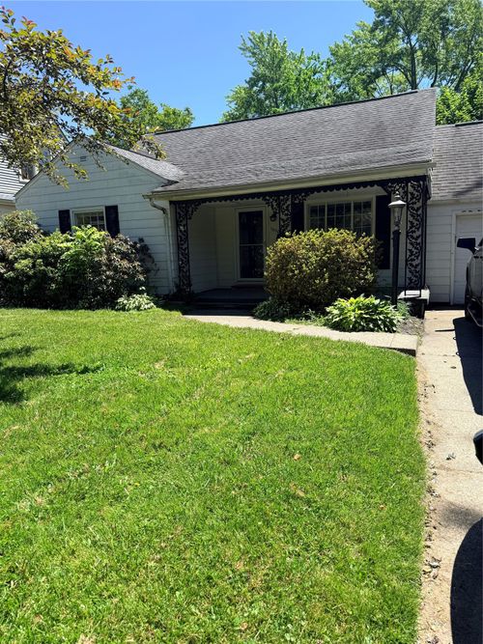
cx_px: 242
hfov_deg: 56.8
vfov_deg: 71.6
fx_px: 447
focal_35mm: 24
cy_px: 322
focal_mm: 6.76
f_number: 1.78
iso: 80
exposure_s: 1/2232
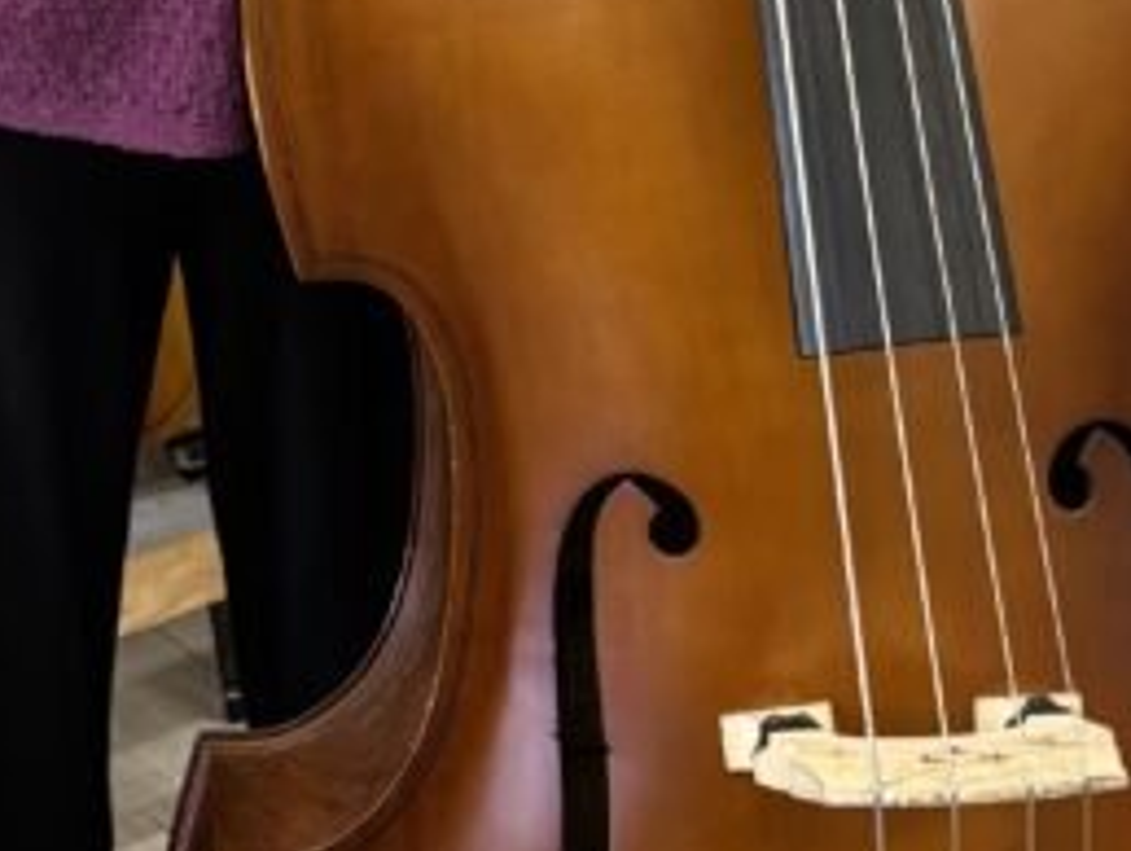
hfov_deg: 19.0
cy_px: -101
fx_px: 3368
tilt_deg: -16.0
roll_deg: +0.1
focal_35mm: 103
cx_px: 438
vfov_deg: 14.1
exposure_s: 1/60
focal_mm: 5.96
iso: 200
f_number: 1.6
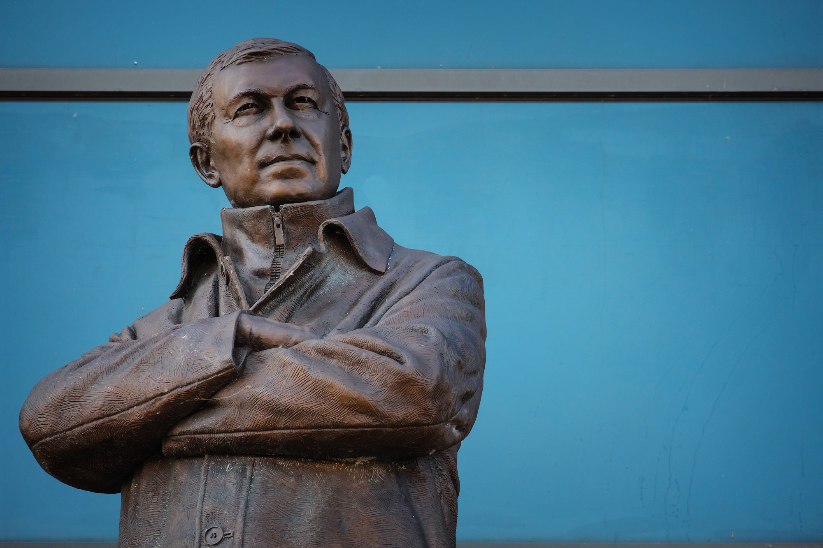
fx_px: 7886
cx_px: 412
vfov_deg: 4.0
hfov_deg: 6.0
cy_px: 274
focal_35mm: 345
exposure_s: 1/200
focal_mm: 230
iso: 400
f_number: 6.7
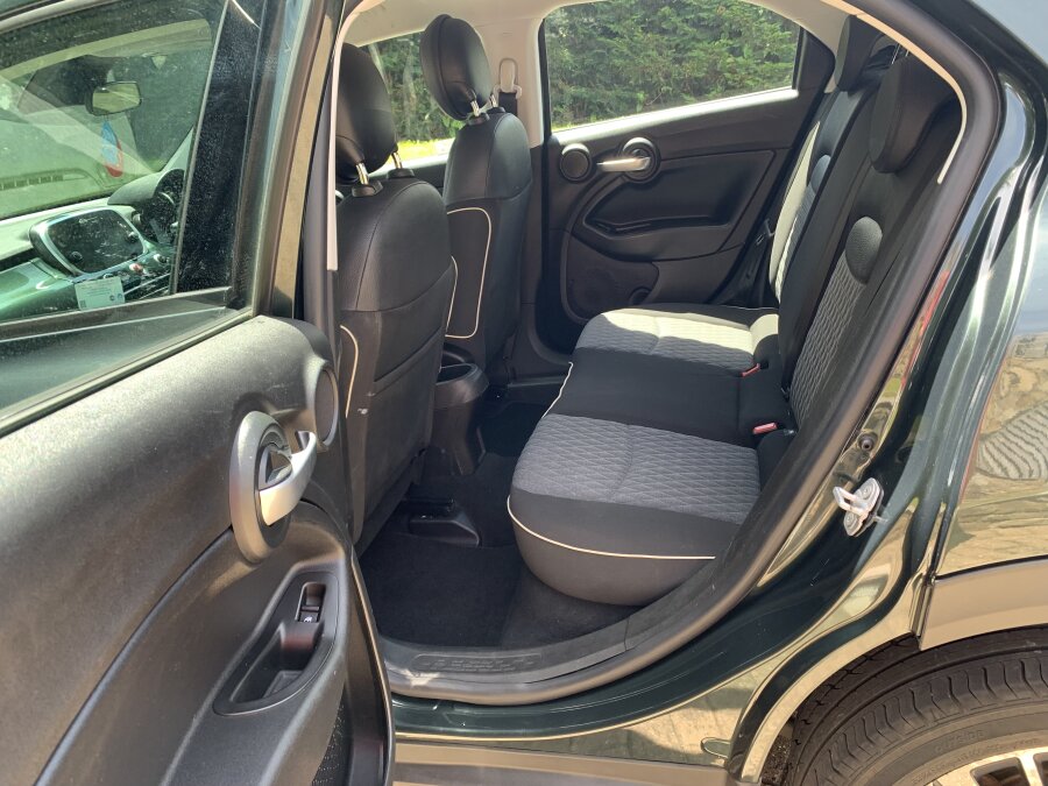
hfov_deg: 67.3
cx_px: 524
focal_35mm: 26
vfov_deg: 53.1
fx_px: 787
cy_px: 393
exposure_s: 1/121
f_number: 1.8
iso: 64
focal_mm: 4.25
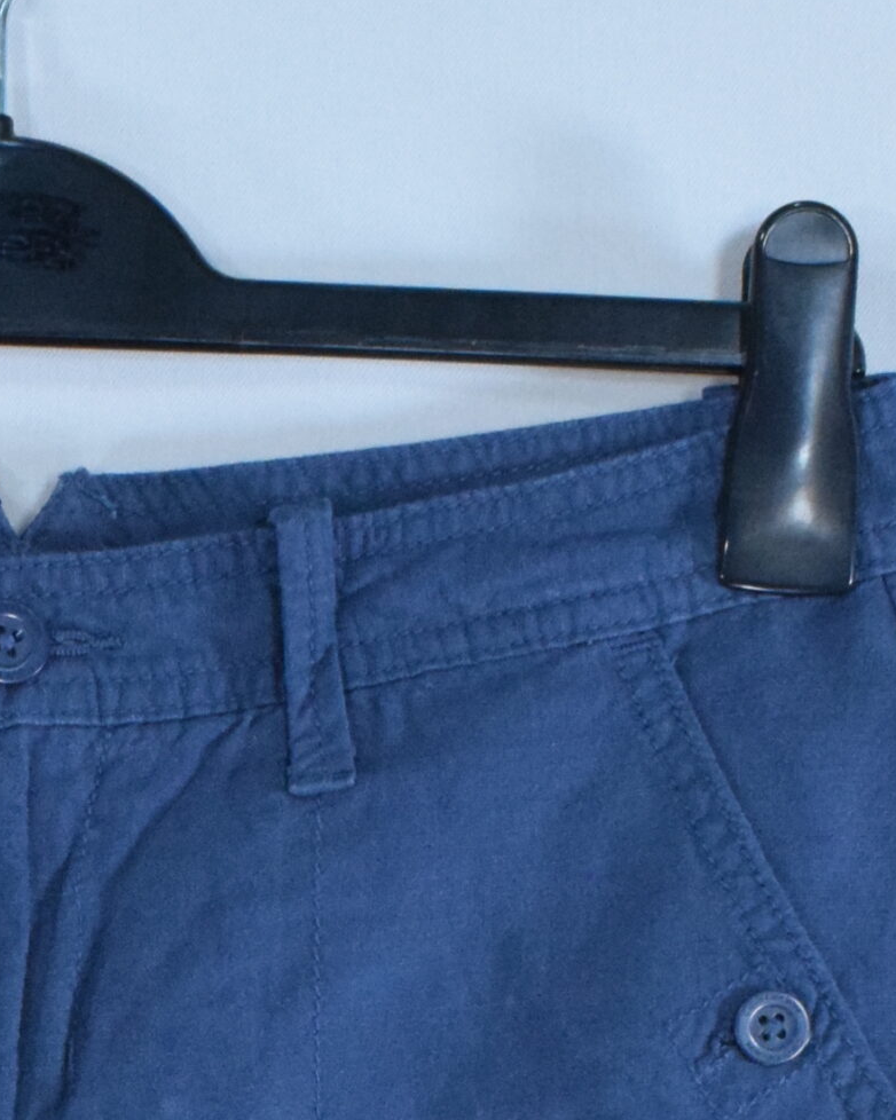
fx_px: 5736
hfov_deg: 8.8
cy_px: 1315
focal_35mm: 173
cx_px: -111
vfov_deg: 11.0
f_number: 13
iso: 3200
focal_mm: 30
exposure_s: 1/160
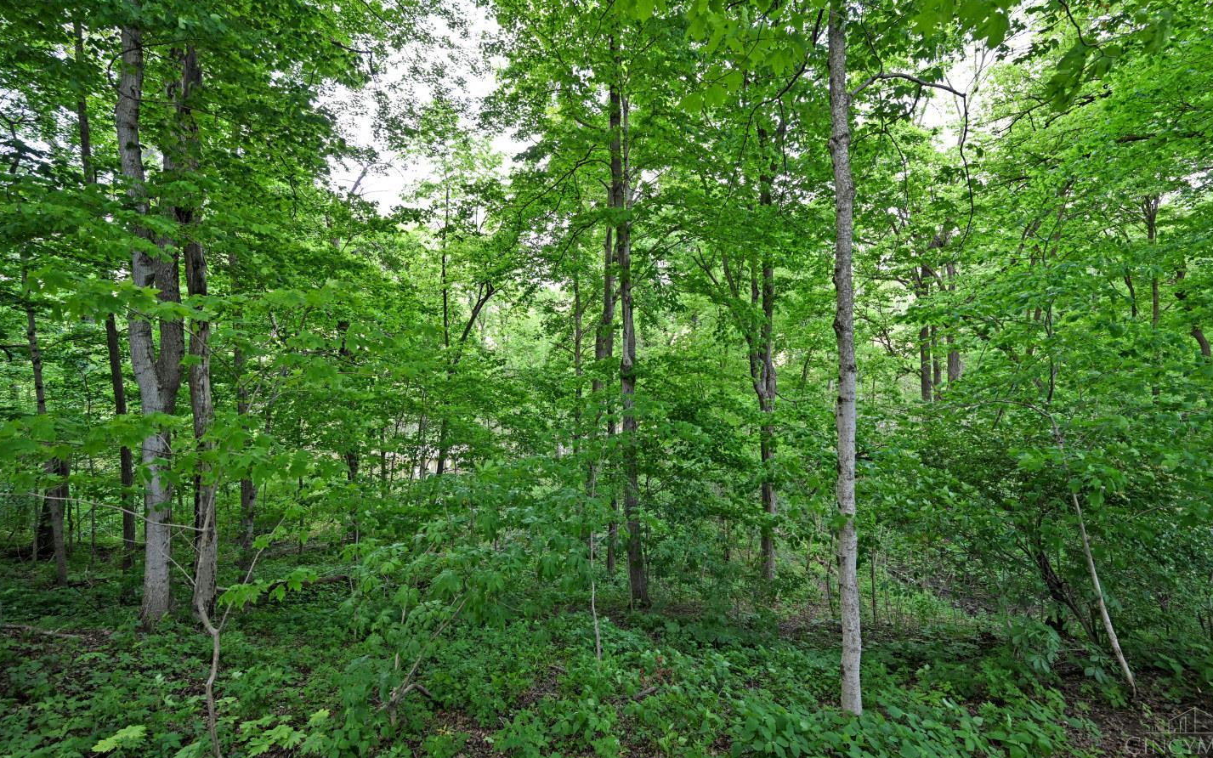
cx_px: 618
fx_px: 496
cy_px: 350
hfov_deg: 101.4
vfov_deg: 74.7
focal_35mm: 15
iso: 320
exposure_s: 1/250
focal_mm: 14
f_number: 4
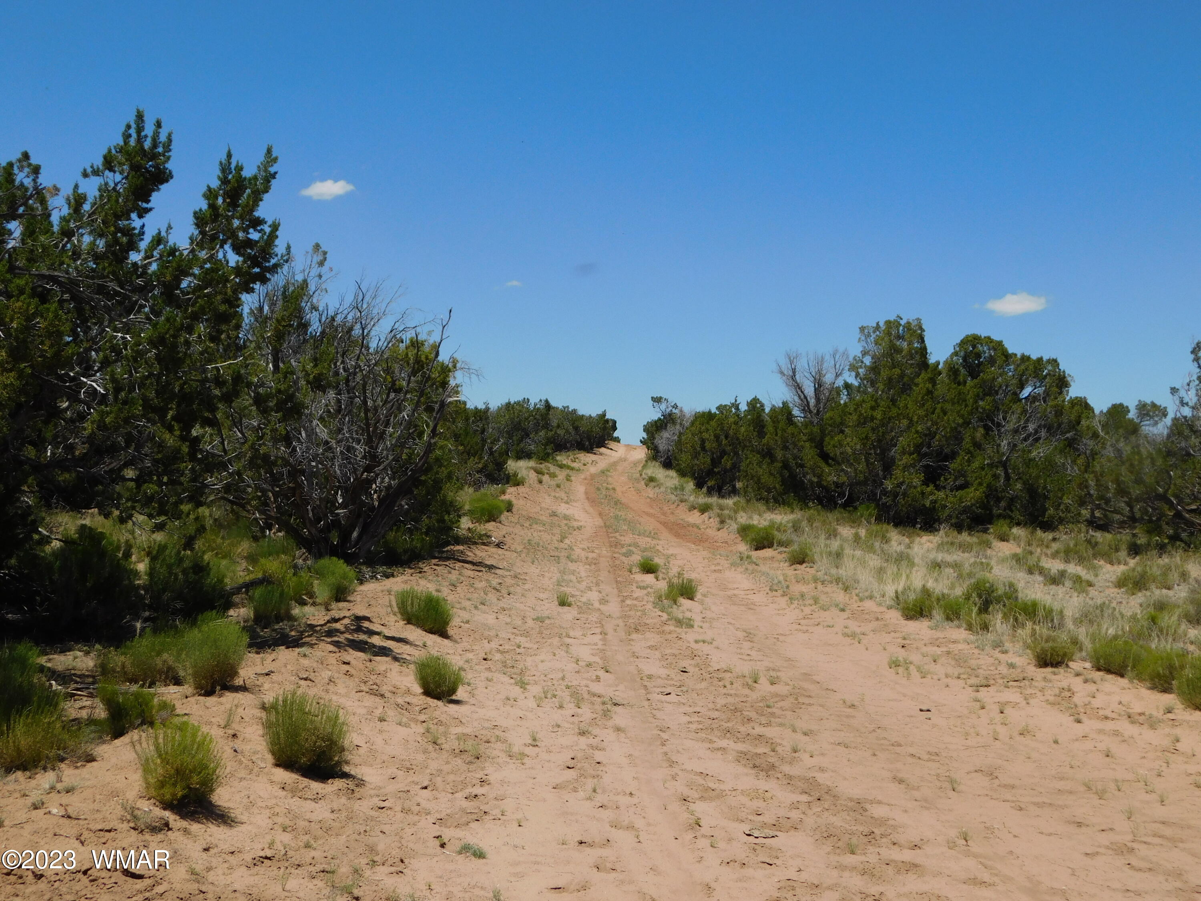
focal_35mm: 45
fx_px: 1561
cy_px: 450
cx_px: 600
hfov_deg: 42.1
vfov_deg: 32.2
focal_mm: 8
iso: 125
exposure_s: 1/500
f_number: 7.4
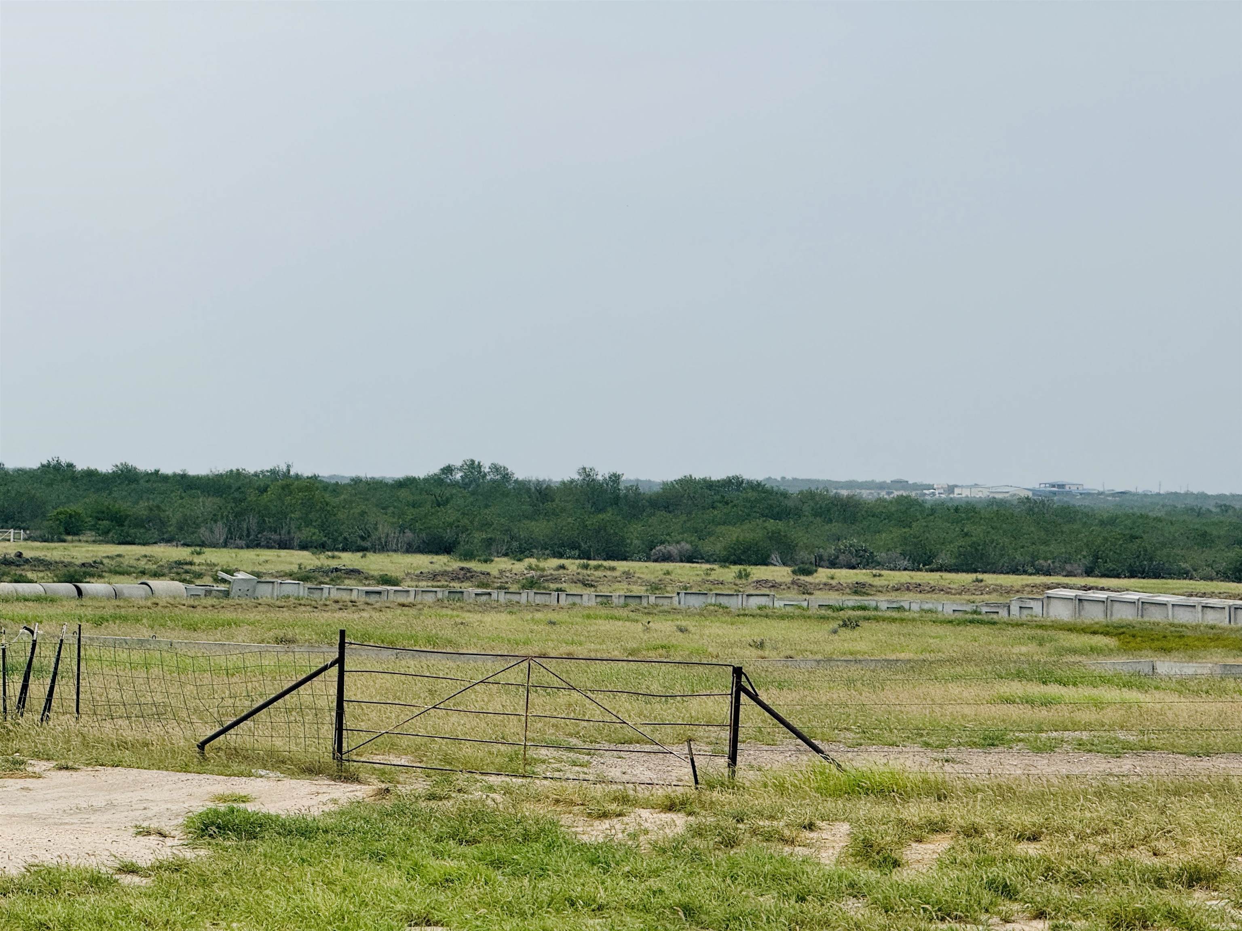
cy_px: 466
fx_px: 4306
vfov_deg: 12.3
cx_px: 621
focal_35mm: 120
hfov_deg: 16.4
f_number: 2.8
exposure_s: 1/3509
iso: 64
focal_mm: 15.66
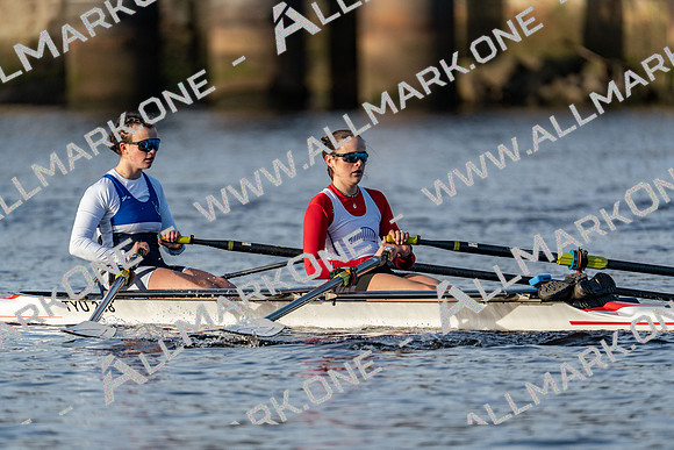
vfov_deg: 2.3
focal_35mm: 600
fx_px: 11235
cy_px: 225
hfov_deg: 3.4
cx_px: 337
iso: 640
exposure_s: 1/2000
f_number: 6.3
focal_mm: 600
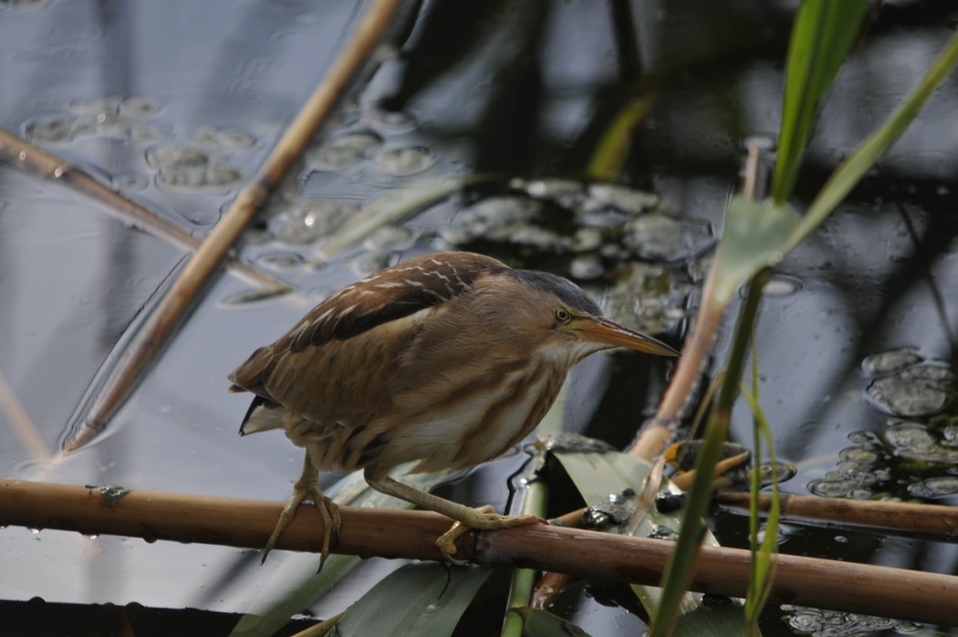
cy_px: 318
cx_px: 479
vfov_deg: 1.8
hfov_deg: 2.8
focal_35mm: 750
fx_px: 19939
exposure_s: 1/250
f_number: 6.3
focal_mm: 500
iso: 200
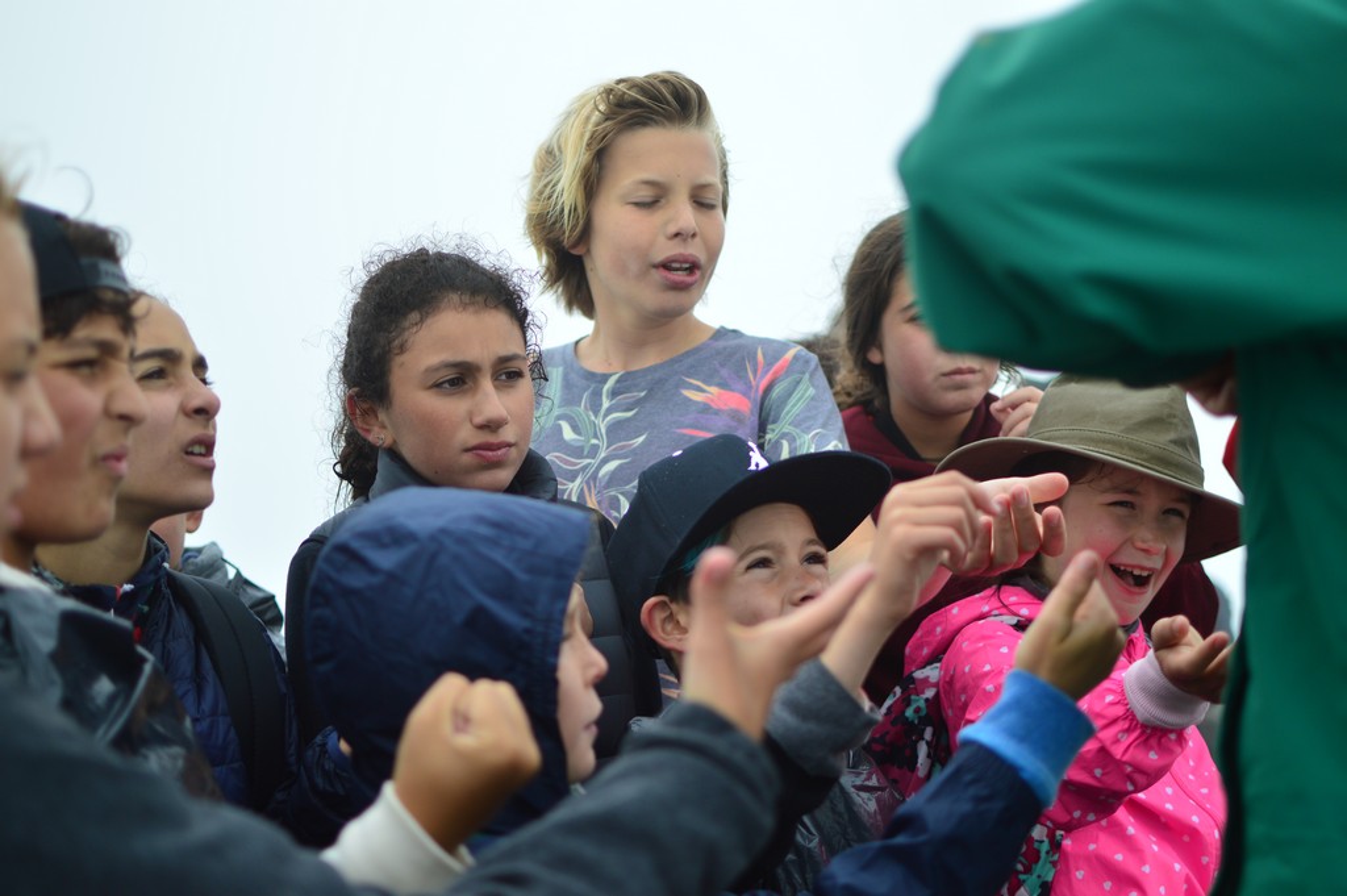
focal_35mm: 52
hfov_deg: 37.9
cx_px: 674
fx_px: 1963
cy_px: 448
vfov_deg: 25.7
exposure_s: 1/4000
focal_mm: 35
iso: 100
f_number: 1.8
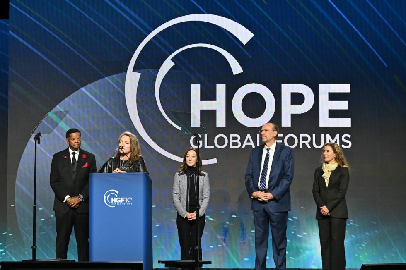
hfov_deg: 19.5
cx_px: 203
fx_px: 1184
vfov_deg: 13.0
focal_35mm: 105
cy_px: 135
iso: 1600
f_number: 6.3
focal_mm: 70
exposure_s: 1/250
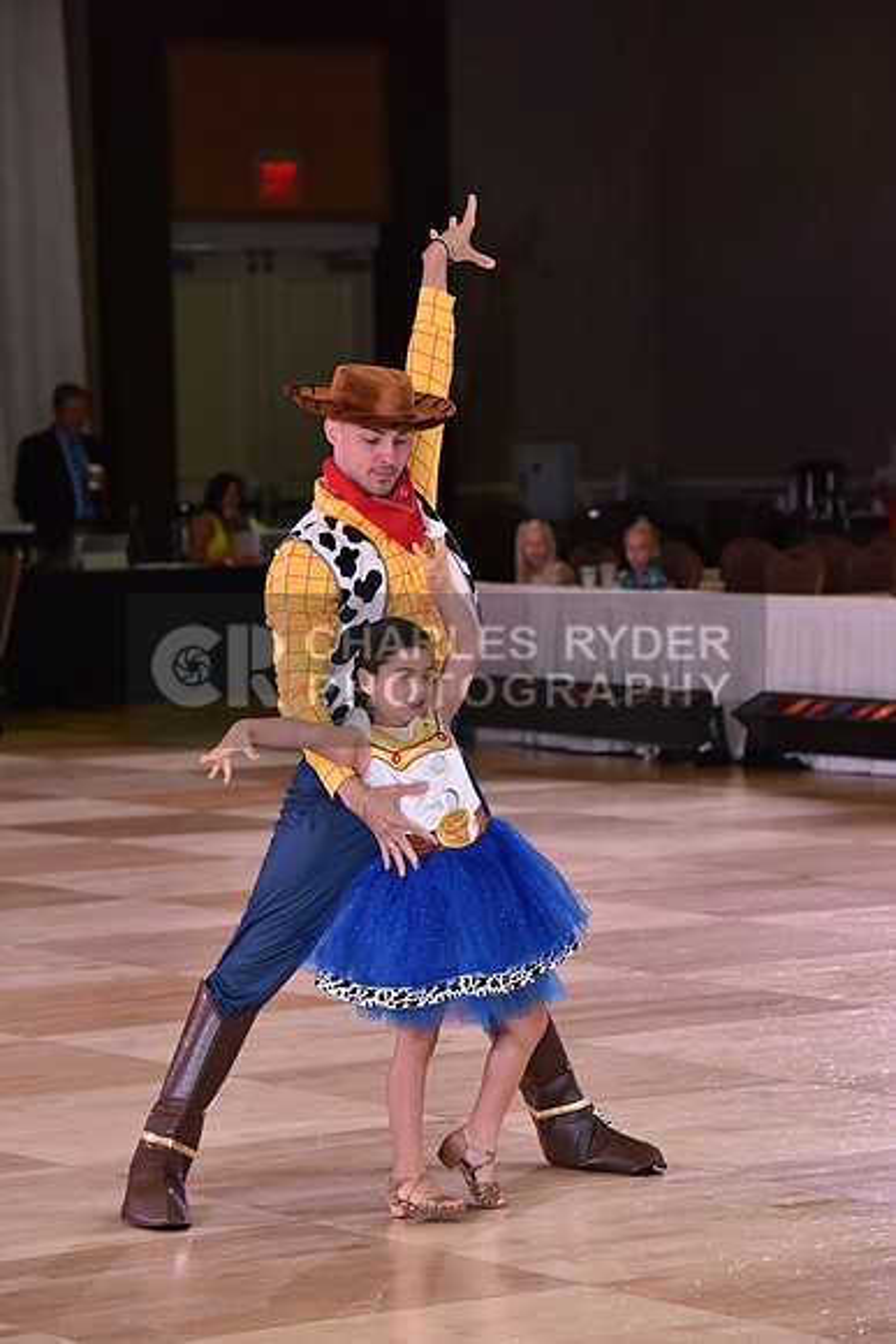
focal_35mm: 140
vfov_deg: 14.7
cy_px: 672
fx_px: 5223
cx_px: 448
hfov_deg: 9.8
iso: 1600
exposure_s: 1/250
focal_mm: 140
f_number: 6.3
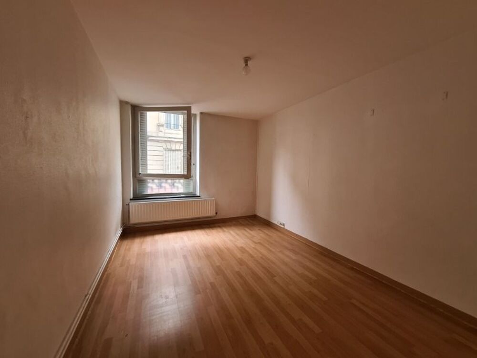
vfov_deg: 89.9
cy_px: 179
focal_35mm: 13
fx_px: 179
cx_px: 238
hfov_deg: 106.2
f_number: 2.2
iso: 125
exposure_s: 1/50
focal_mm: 2.2
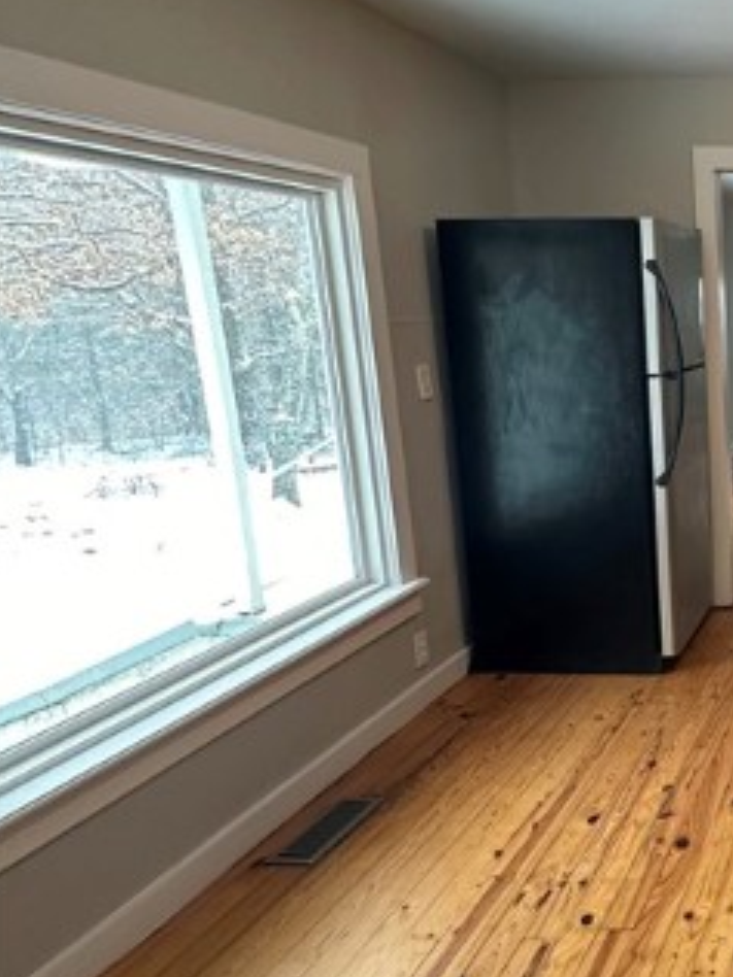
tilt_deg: -11.7
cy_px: 501
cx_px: 875
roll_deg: +0.6
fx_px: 960
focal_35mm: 34
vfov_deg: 54.0
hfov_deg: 33.9
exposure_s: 1/60
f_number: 2.2
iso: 250
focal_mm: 2.22
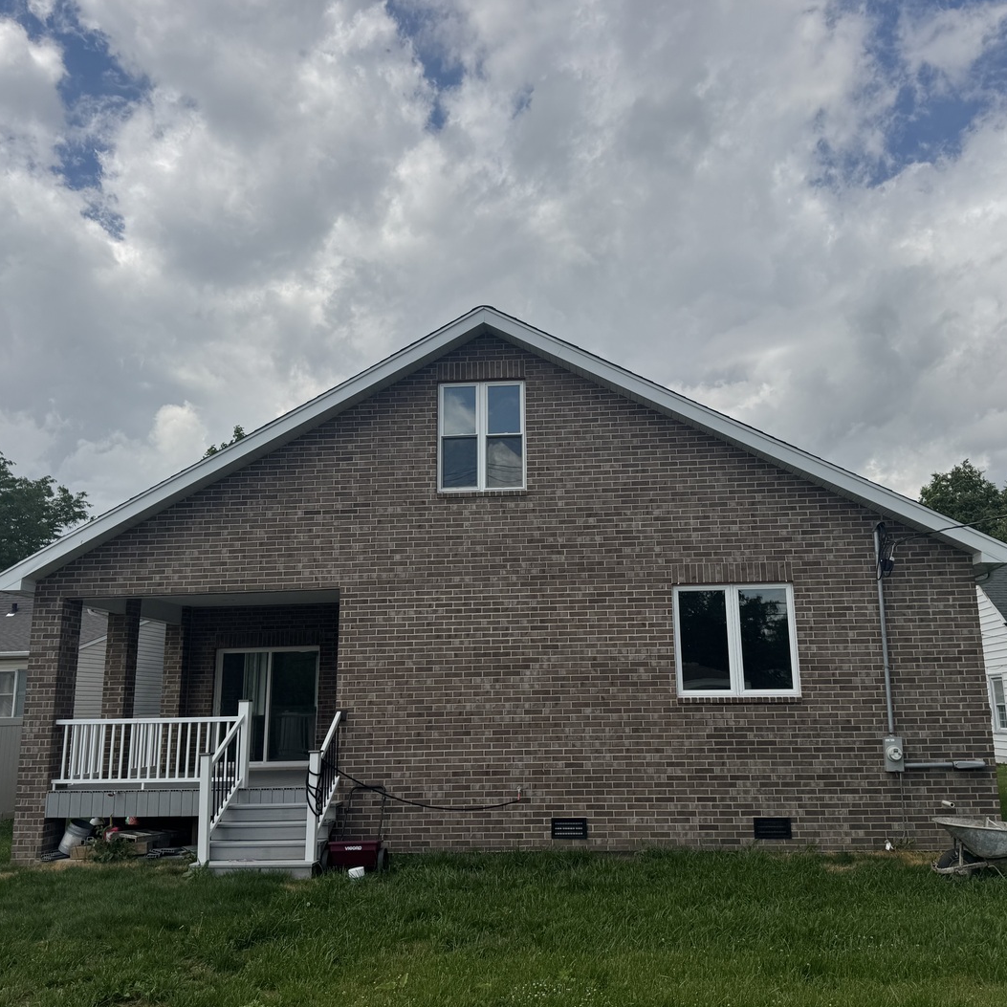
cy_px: 499
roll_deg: +1.3
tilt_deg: +11.0
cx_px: 546
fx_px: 954
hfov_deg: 55.6
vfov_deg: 55.6
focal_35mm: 29
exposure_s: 1/9009
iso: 80
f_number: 1.78
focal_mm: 6.76
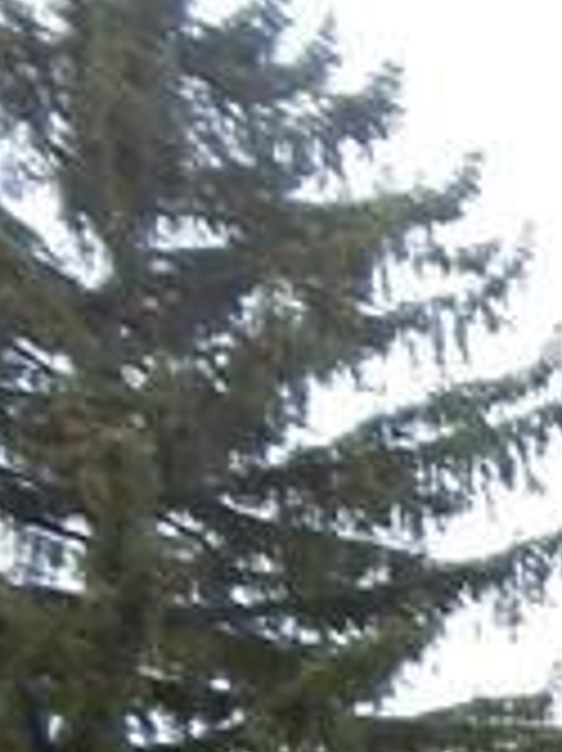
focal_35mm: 135
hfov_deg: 7.9
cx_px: 2100
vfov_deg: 13.6
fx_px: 2926
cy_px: 1184
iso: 125
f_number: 3
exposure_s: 1/200
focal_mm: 4
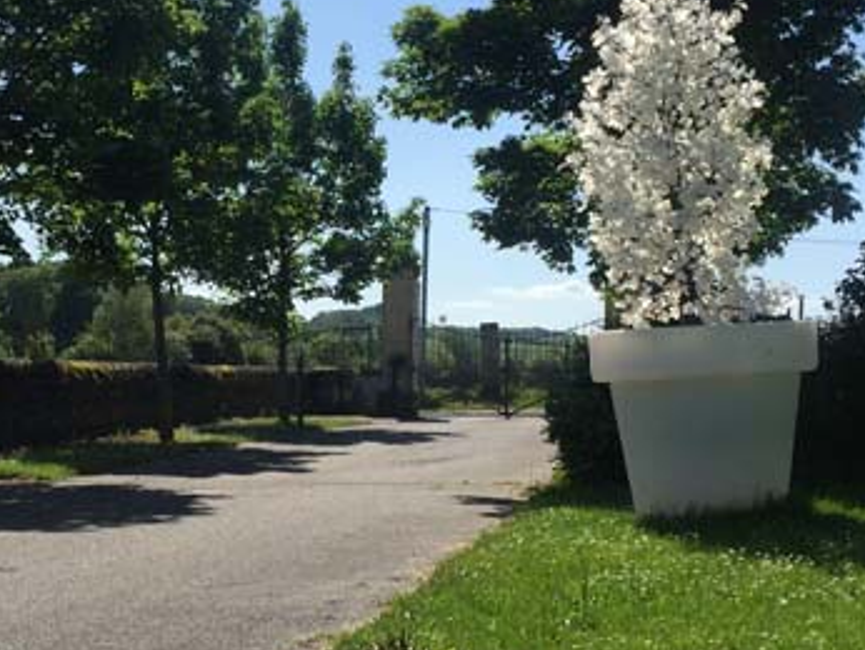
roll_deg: -2.8
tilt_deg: +1.4
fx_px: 1675
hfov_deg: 28.8
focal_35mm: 67
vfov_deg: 21.9
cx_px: 312
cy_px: 390
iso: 32
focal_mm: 4.15
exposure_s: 1/3049
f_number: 2.2
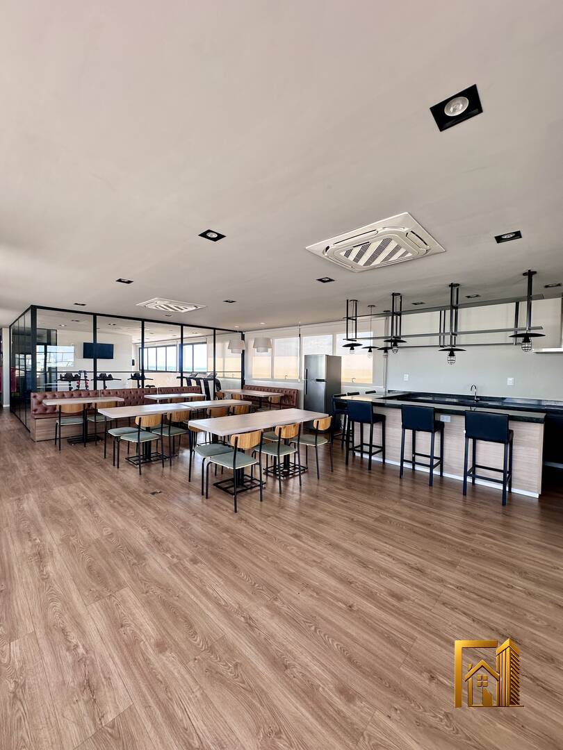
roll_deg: -1.4
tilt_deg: +0.1
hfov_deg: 85.7
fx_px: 304
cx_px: 282
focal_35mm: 14
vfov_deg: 102.1
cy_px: 375
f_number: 2.2
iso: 40
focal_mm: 2.22
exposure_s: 1/112
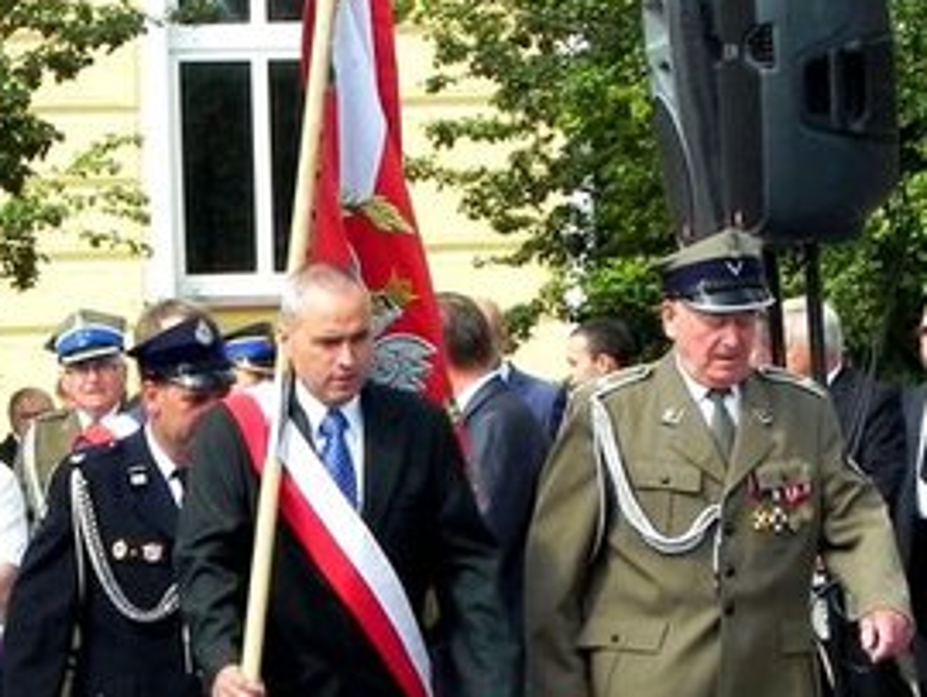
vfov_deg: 3.4
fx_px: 11874
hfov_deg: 4.5
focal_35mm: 443
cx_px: 295
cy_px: 687
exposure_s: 1/243
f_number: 6.3
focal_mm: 32.7
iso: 160
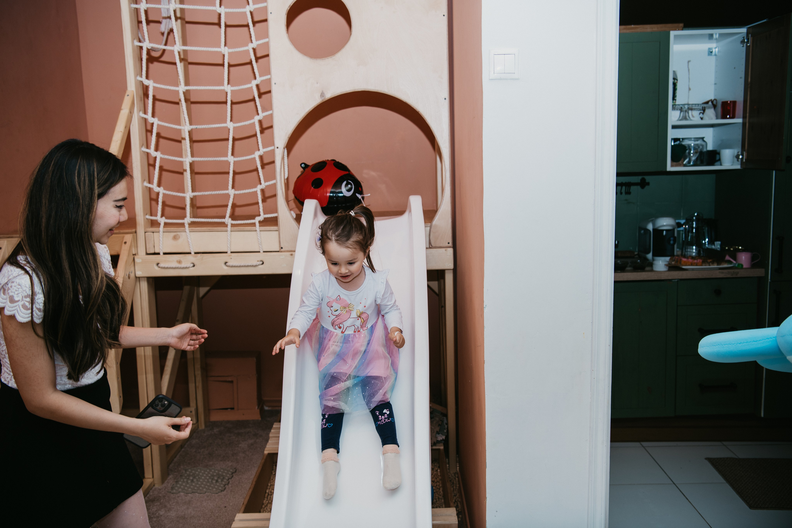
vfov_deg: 41.1
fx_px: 704
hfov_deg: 58.7
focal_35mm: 32
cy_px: 264
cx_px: 396
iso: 100
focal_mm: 32
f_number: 3.5
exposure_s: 1/160
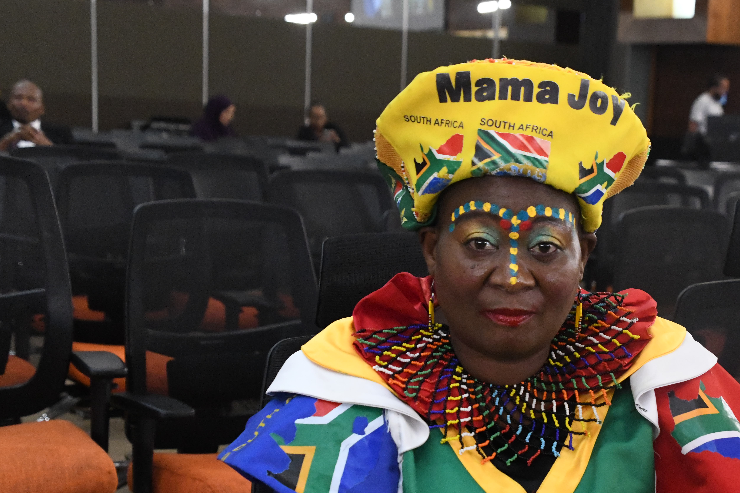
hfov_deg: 24.5
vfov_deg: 16.6
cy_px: 365
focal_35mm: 82
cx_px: 556
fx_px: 1685
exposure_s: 1/250
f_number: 6.3
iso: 10000
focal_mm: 50
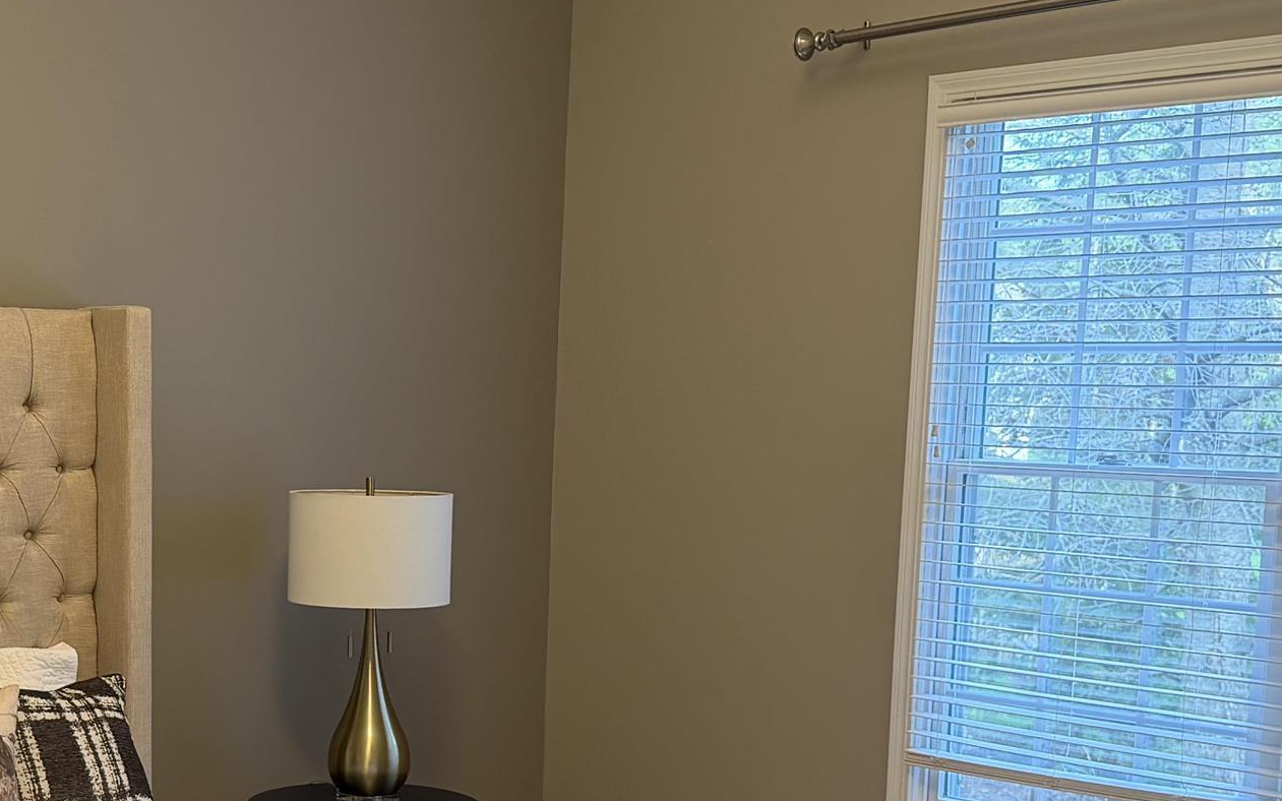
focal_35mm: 62
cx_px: 274
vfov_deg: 20.6
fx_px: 2166
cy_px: 693
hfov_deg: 32.2
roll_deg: -1.7
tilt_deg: -7.5
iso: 160
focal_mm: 6.76
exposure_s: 1/60
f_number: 1.78
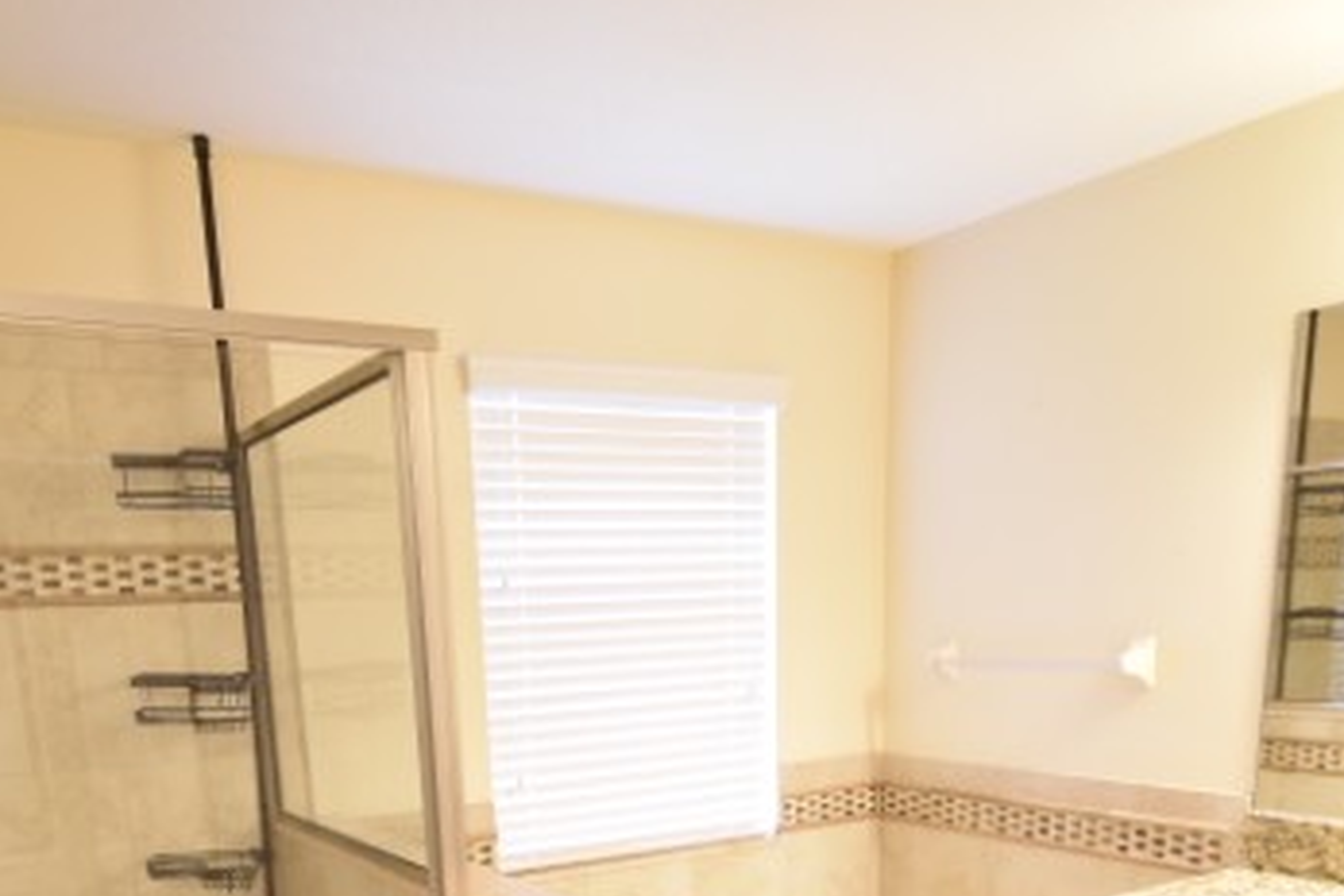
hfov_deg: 60.2
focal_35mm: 31
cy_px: 896
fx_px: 1157
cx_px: 610
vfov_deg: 37.7
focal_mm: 10
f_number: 3.5
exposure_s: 1/30
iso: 800
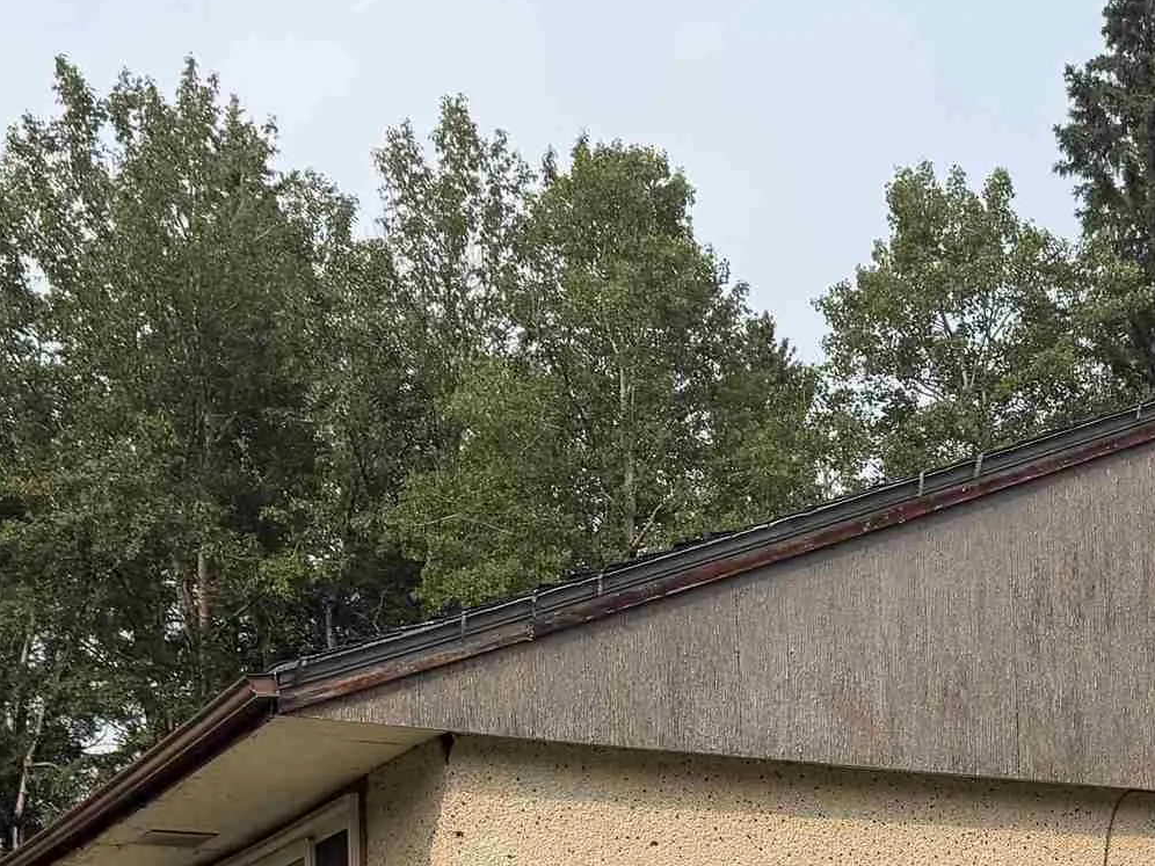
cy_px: 996
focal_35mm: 74
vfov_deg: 19.0
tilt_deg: +5.4
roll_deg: +1.8
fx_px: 2469
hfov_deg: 25.8
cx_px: 944
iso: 80
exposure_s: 1/3145
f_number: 1.78
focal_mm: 6.76
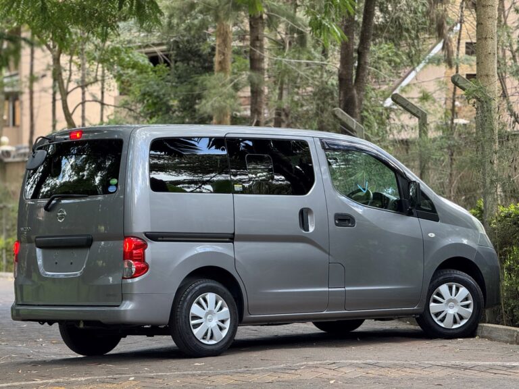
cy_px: 194
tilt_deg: +0.3
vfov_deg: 12.3
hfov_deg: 16.4
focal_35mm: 120
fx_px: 1799
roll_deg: +0.0
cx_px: 260
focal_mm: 15.66
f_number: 2.8
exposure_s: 1/99
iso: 125
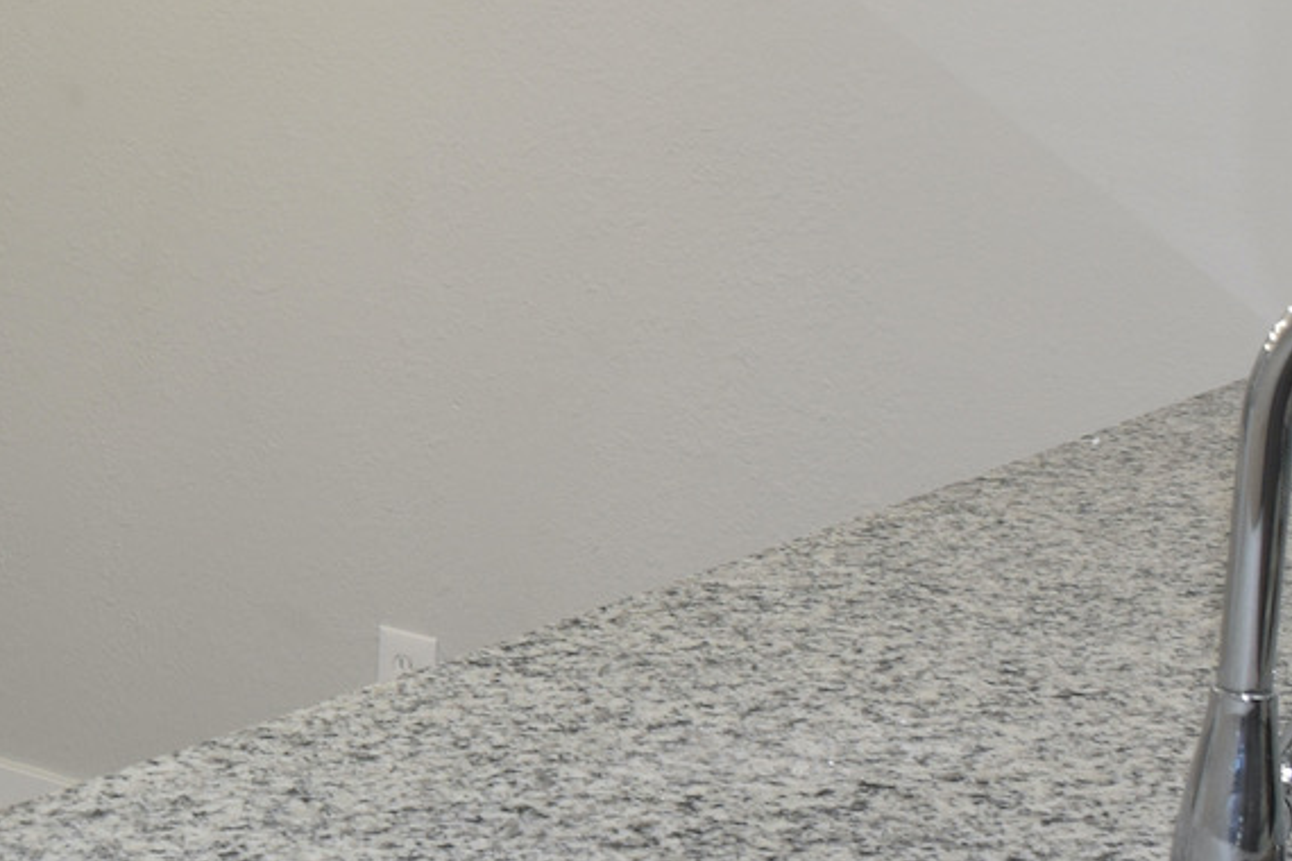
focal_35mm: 91
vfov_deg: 14.9
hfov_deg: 20.5
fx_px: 3266
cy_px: 156
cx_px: -369
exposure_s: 1/125
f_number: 5.6
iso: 320
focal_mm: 18
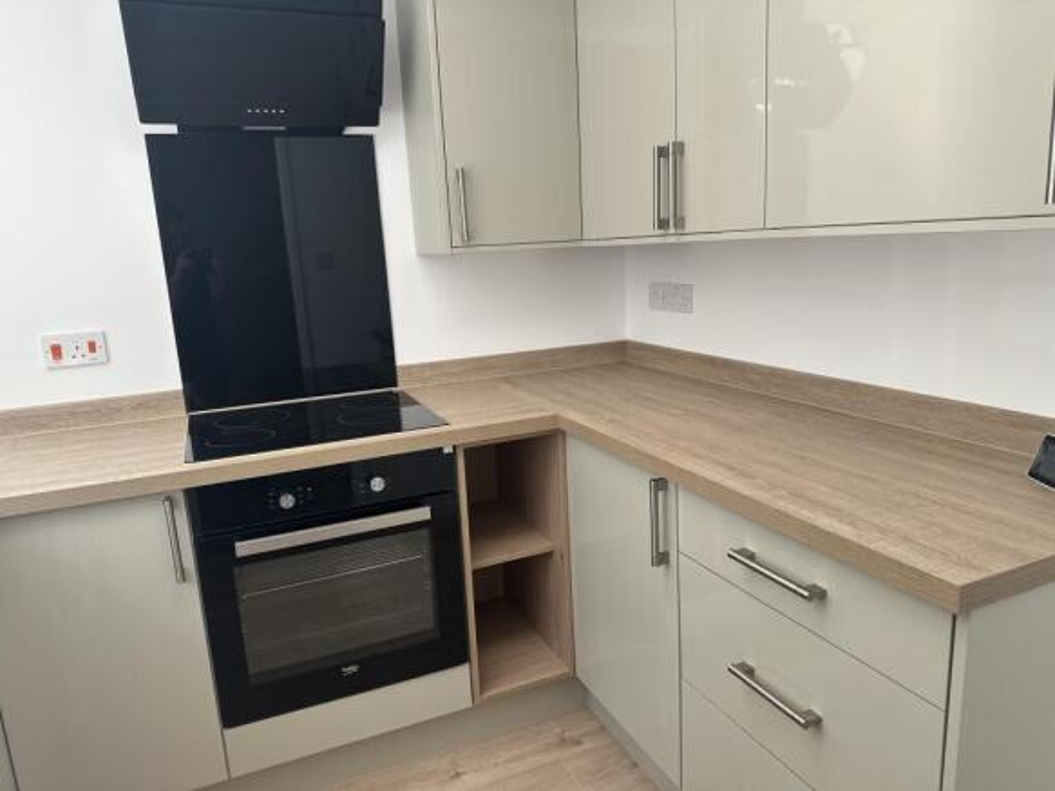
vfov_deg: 56.8
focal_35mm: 24
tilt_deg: -11.6
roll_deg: +3.0
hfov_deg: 71.6
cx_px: 528
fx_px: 731
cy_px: 396
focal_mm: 6.86
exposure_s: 1/197
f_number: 1.78
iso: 64
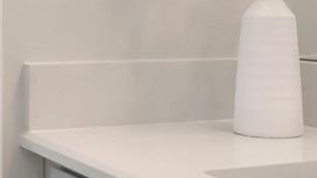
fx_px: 762
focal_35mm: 91
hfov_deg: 23.2
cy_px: 24
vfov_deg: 13.2
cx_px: 74
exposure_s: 1/100
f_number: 6.3
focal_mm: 11
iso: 800
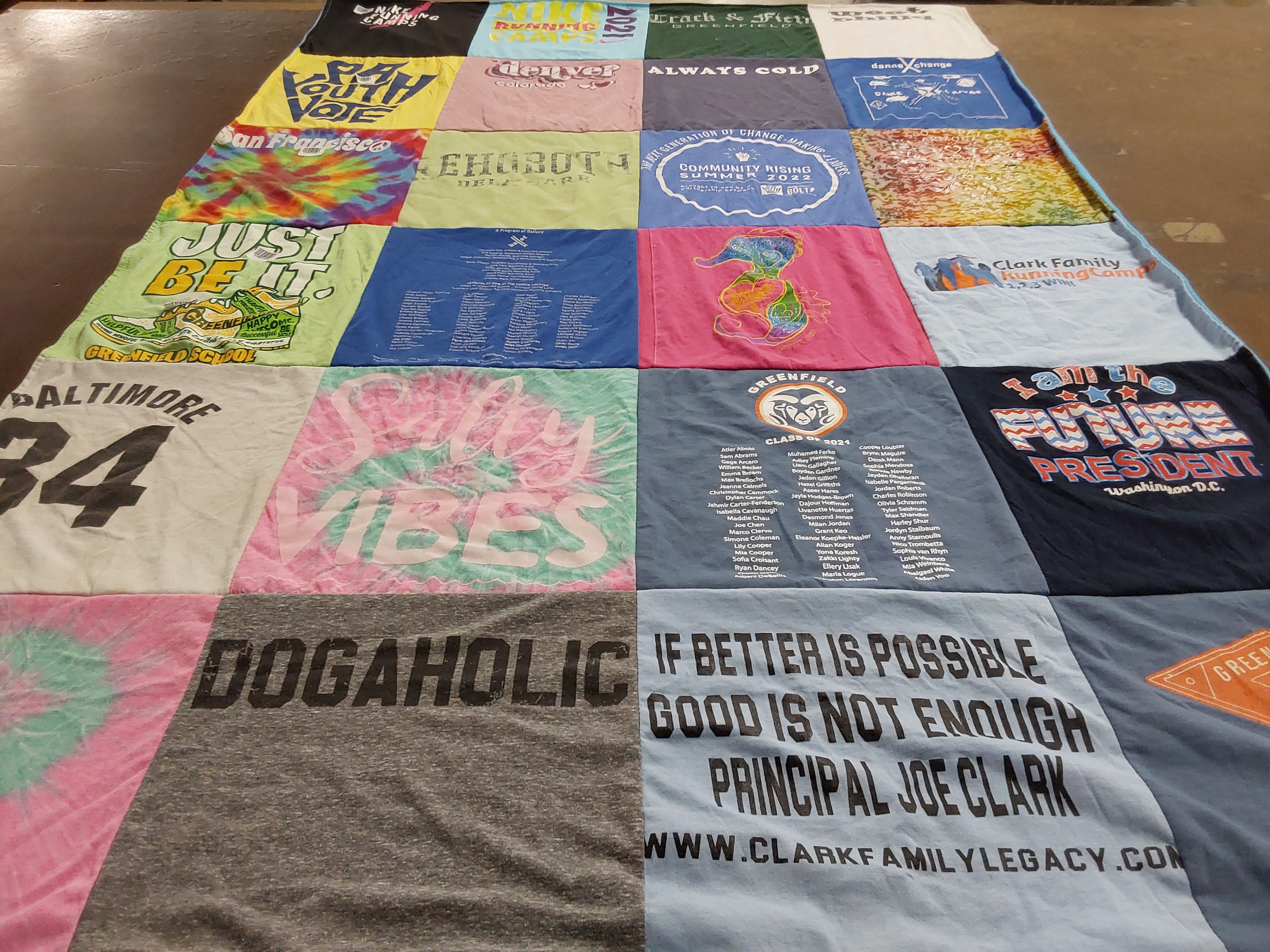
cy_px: 476
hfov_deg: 63.4
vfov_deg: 49.7
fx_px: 1027
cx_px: 635
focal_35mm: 28
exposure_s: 1/60
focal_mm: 2.91
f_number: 1.9
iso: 100
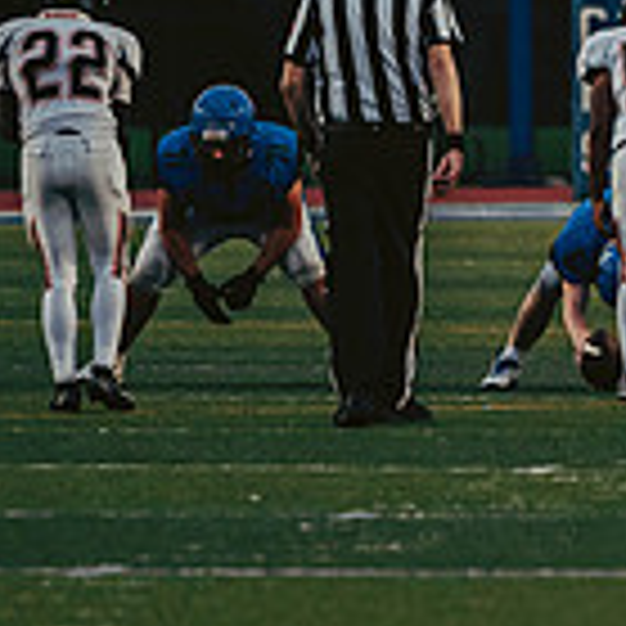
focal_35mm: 766
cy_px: -31
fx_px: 15672
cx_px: 784
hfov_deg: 2.3
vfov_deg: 2.3
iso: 2000
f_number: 2.8
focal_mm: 195
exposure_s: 1/1250
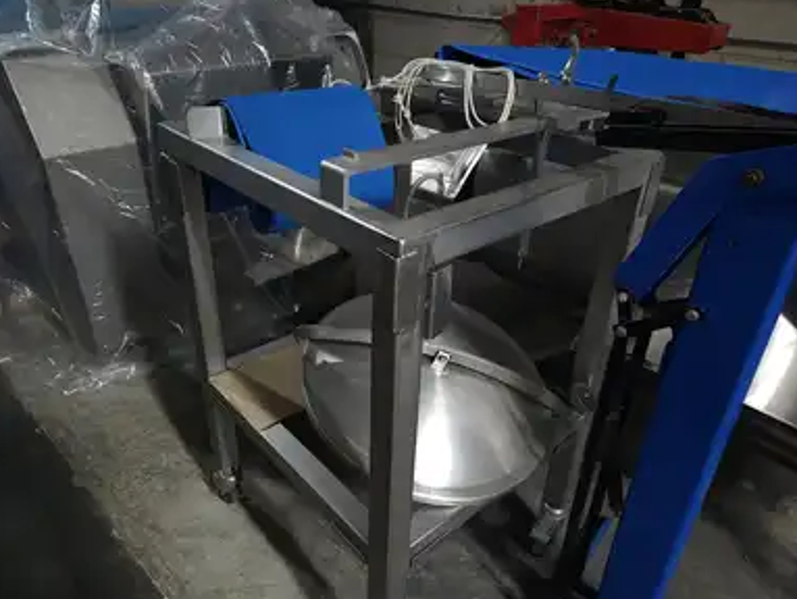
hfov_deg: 71.5
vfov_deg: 56.9
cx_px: 402
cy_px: 308
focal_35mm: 24
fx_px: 553
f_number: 1.8
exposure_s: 1/30
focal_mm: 5.4
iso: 2000
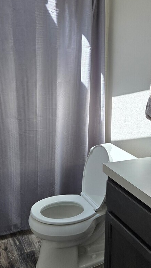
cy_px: 114
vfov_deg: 44.5
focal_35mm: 46
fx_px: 327
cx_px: 83
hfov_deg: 26.0
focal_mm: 5.4
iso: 100
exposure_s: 1/508
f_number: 1.8
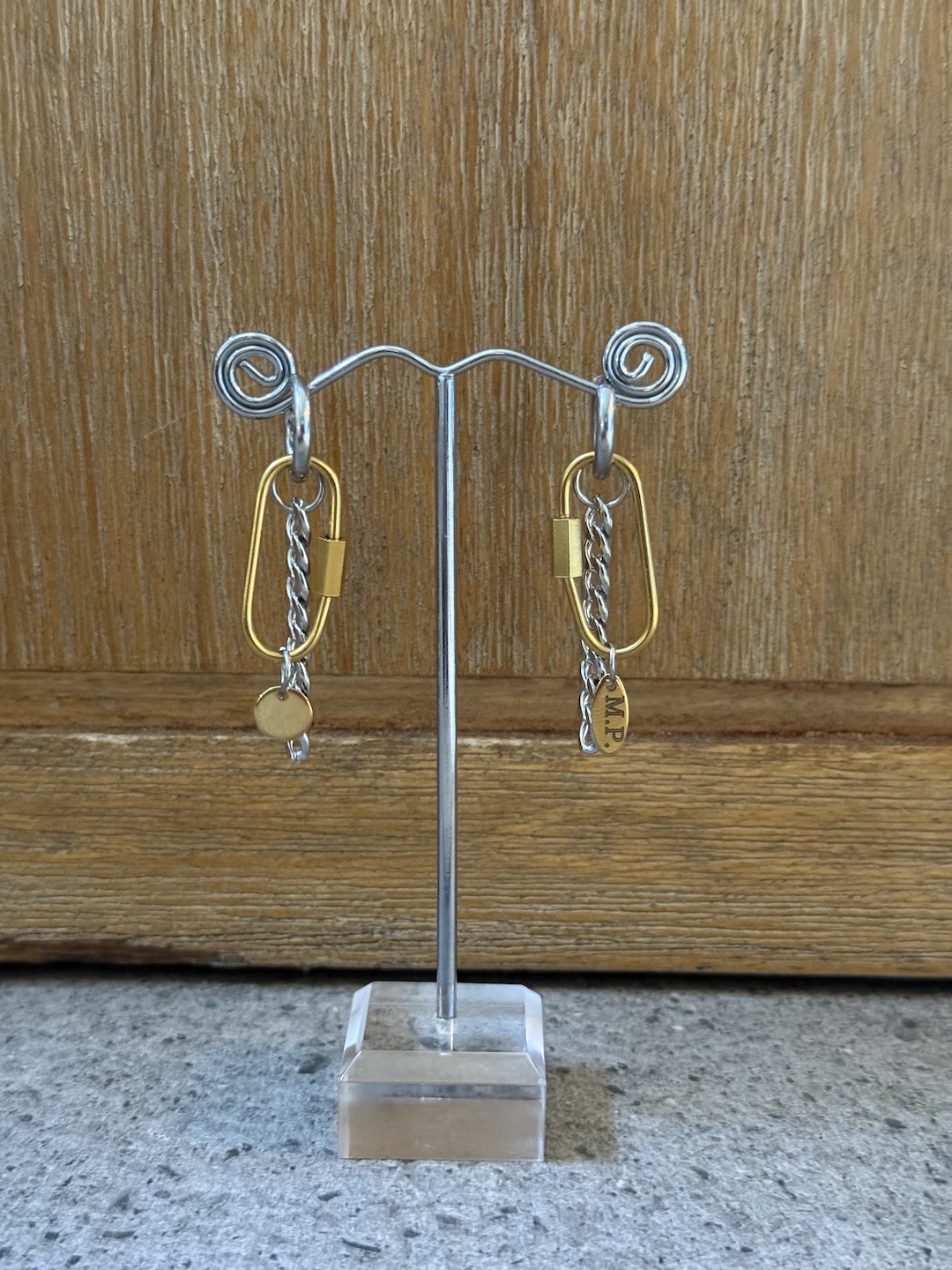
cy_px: 635
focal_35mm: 48
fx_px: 1760
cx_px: 476
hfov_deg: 30.3
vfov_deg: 39.7
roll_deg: -1.1
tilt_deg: -13.1
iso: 640
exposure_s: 1/25
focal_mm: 6.76
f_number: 1.78
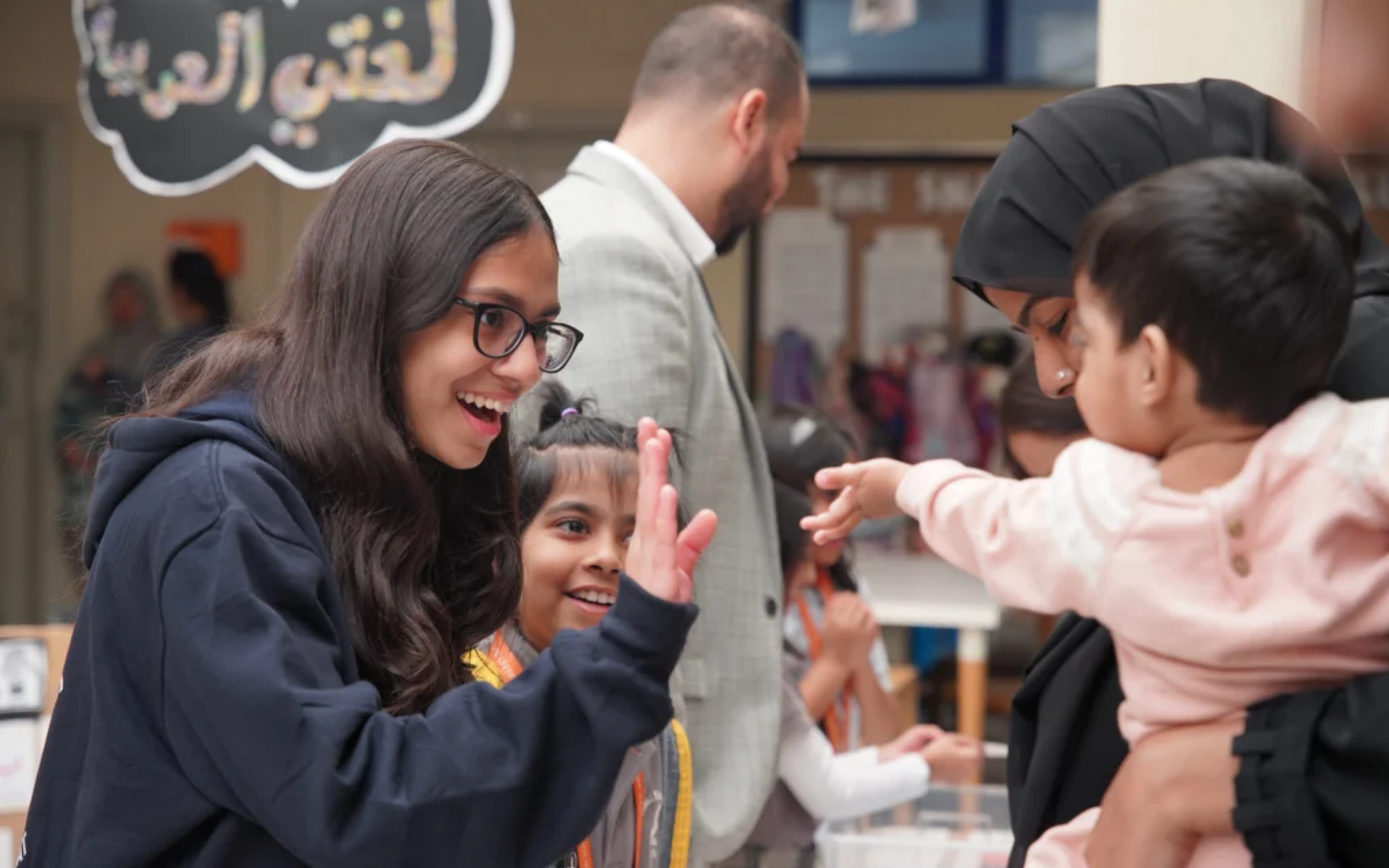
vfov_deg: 18.1
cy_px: 431
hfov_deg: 28.6
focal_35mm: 72
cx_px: 699
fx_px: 2725
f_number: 4
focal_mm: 70
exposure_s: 1/160
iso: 1000
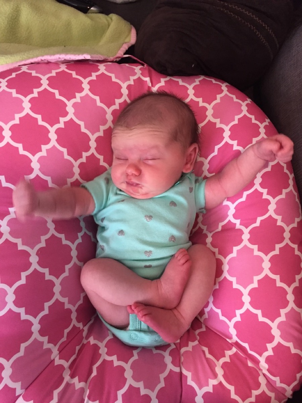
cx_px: 151
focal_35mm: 29
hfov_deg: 48.2
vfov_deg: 61.7
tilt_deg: -70.2
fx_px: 337
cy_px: 202
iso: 160
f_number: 2.2
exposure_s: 1/30
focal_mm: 4.15
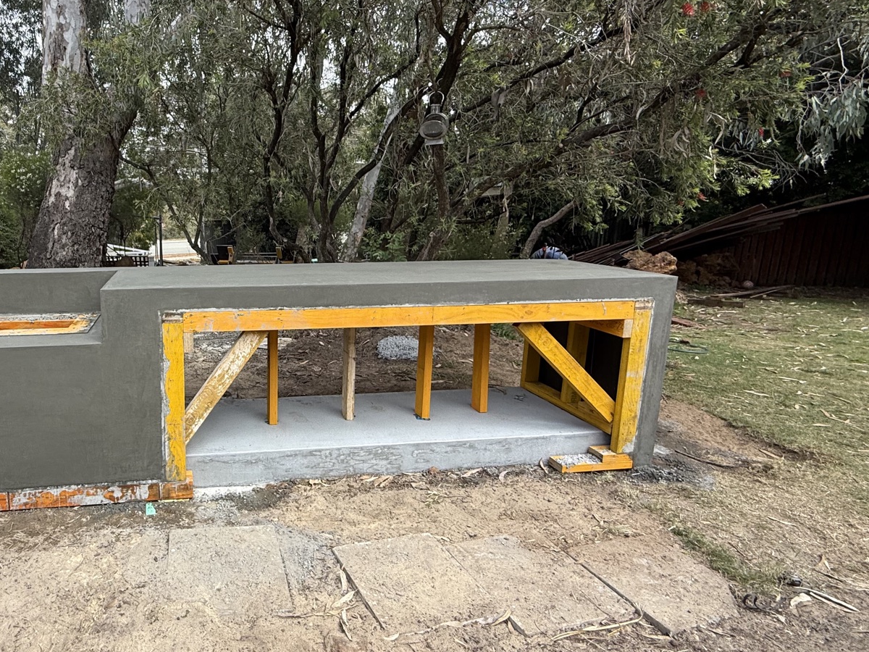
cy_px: 285
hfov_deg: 74.5
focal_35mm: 21
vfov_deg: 63.2
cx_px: 240
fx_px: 527
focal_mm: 2.22
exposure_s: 1/482
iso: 50
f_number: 2.2
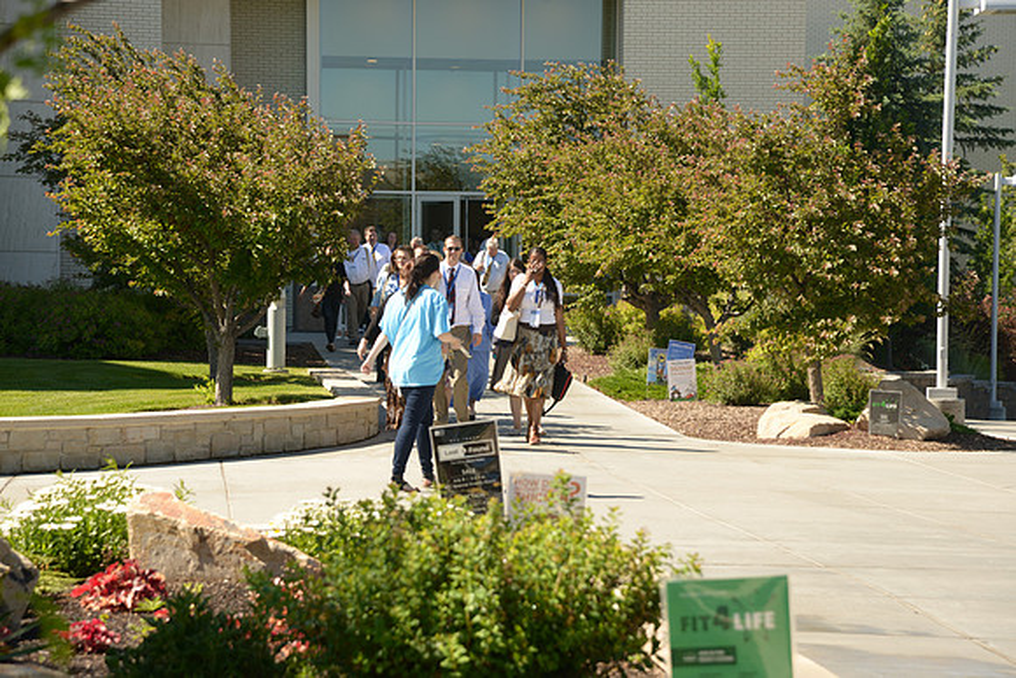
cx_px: 508
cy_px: 339
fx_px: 3387
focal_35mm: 120
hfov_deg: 17.1
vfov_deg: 11.4
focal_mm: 120
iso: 100
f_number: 8
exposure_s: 1/125
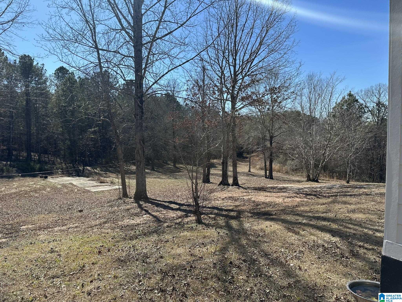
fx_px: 279
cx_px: 201
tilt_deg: -4.0
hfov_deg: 71.6
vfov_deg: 56.8
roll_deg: +0.6
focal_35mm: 24
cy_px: 151
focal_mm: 6.86
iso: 80
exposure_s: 1/3356
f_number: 1.78
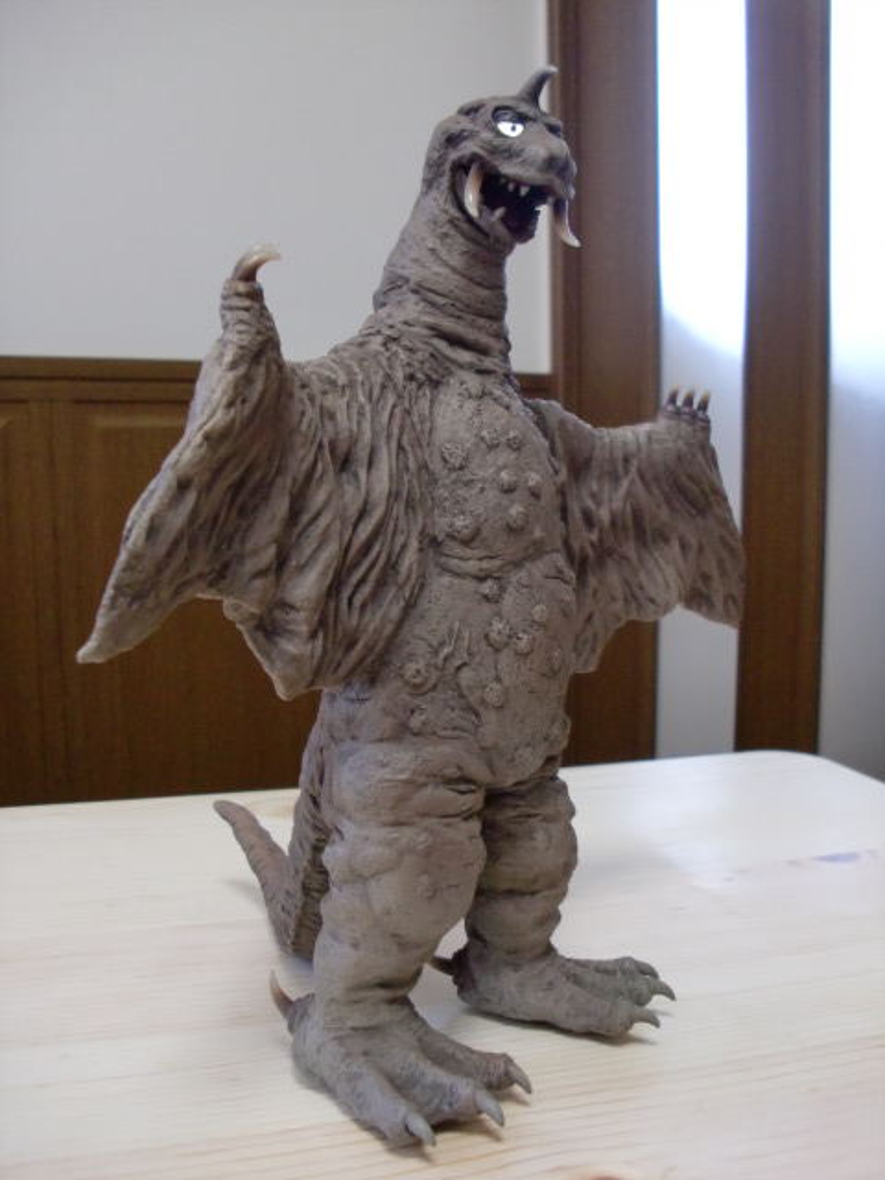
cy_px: 590
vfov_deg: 51.4
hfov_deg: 39.7
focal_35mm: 36
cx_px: 442
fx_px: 1227
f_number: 2.8
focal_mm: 6.3
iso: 320
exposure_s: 1/60
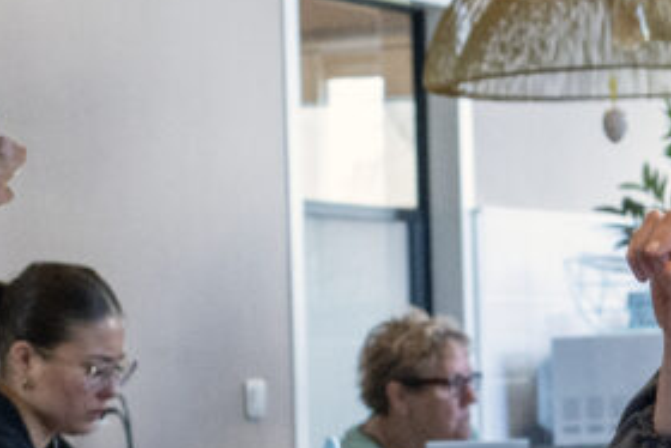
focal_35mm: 214
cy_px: 405
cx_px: 429
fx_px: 3991
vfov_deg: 6.4
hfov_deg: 9.6
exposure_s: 1/160
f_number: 5
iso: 1250
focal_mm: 50
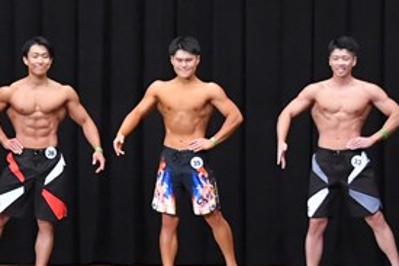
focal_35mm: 262
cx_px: -12
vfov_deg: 5.2
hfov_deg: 7.8
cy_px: 138
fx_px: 2902
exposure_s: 1/400
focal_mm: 62
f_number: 5.6
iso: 8000
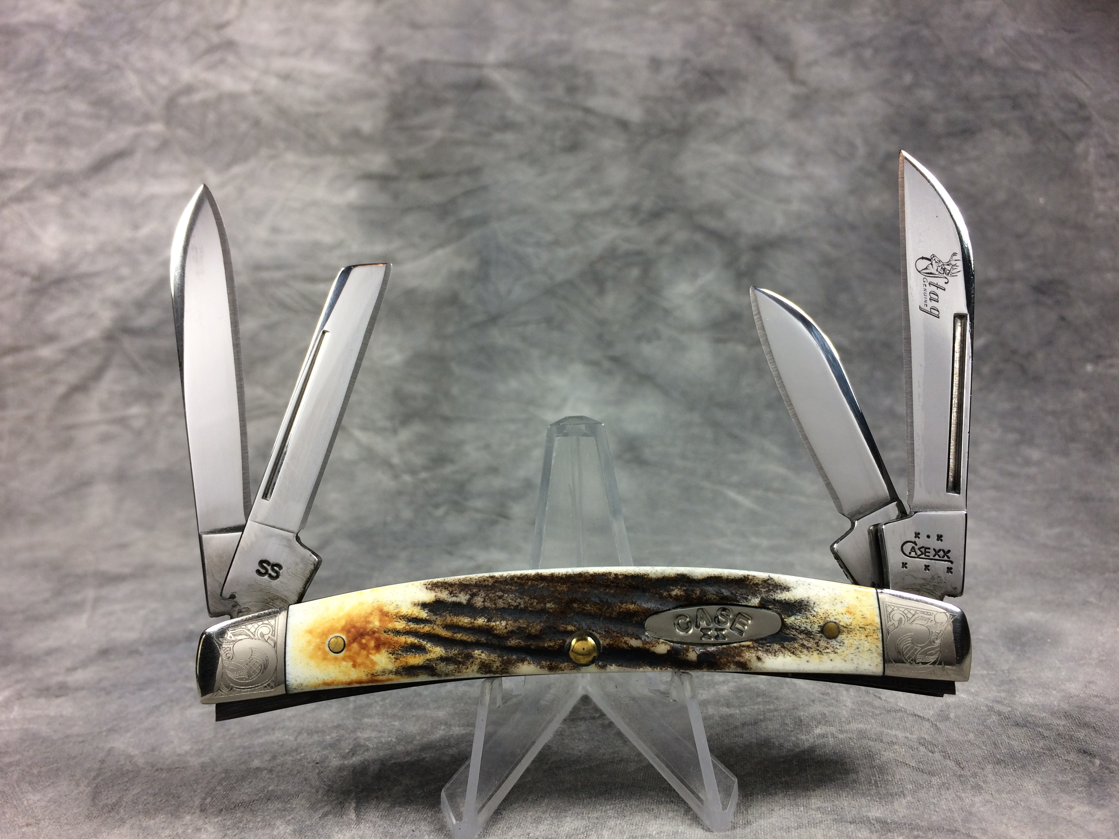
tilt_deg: -9.4
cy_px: 420
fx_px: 937
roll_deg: +3.2
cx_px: 560
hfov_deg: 61.7
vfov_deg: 48.2
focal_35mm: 29
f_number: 2.2
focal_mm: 4.15
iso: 40
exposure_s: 1/120
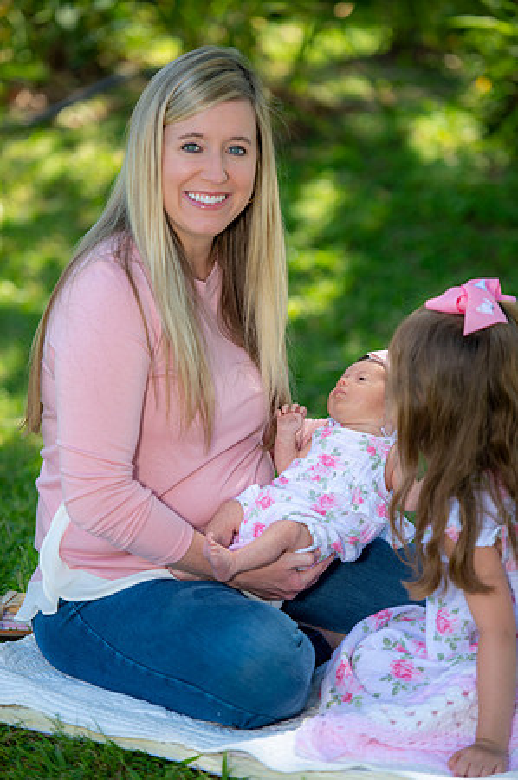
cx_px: 259
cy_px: 390
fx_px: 3353
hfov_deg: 8.8
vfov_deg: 13.3
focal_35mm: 155
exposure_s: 1/250
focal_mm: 155
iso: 100
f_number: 2.8
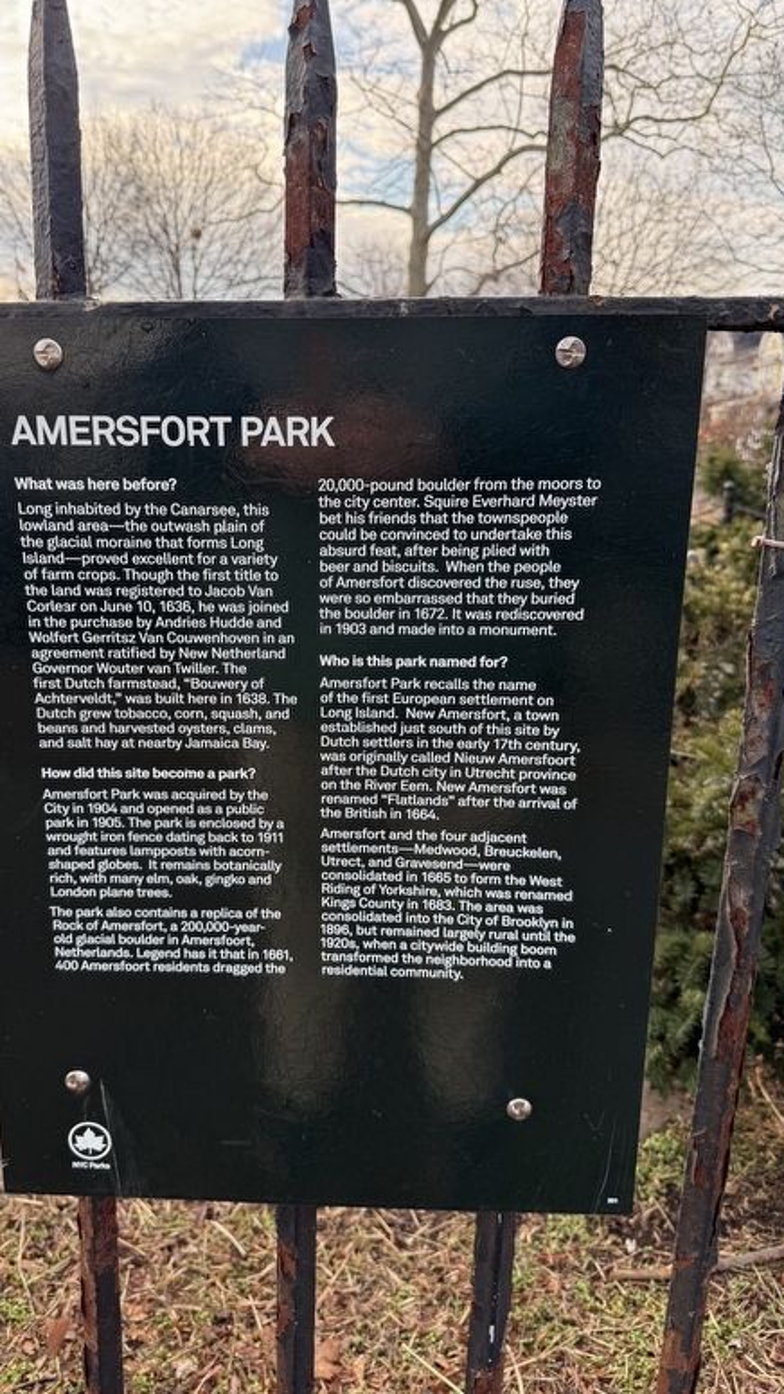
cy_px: 678
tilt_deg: -12.7
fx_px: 998
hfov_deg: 42.8
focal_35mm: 27
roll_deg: -1.4
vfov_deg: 69.8
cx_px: 338
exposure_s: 1/660
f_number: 1.78
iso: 100
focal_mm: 6.76
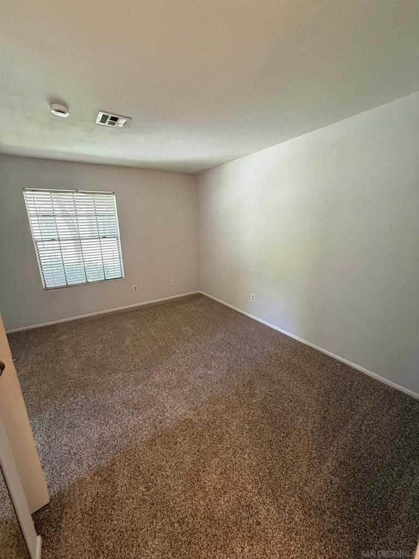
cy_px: 280
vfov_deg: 102.1
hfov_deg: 85.7
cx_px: 210
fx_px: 226
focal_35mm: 14
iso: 500
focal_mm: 2.22
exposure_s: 1/120
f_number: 2.2
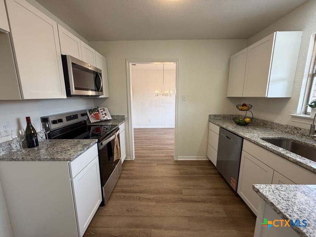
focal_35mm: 14
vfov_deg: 85.7
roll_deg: +0.5
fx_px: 128
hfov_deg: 102.1
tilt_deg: -8.8
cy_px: 118
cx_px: 158
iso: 160
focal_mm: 2.22
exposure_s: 1/120
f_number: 2.2
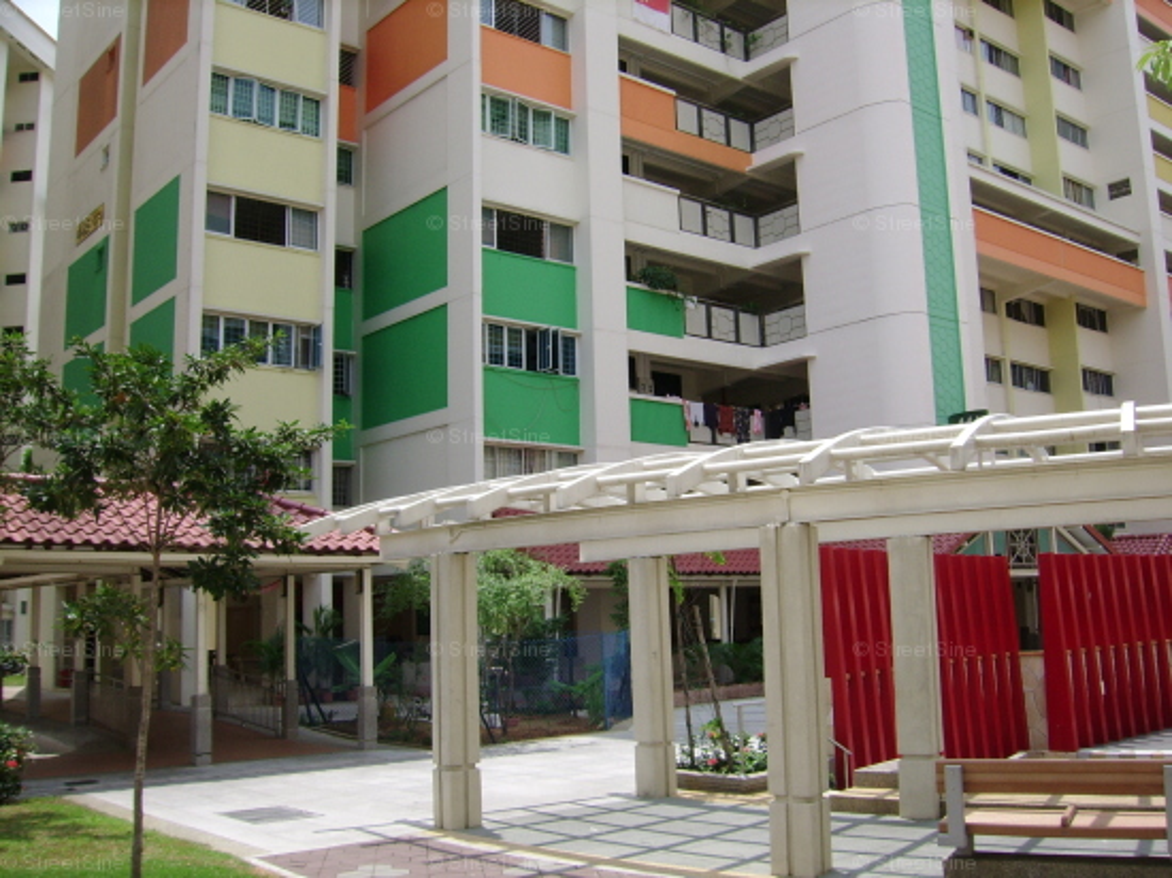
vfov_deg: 40.7
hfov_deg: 52.6
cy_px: 439
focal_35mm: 35
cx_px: 586
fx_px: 1184
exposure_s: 1/385
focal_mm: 5.95
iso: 50
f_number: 5.8
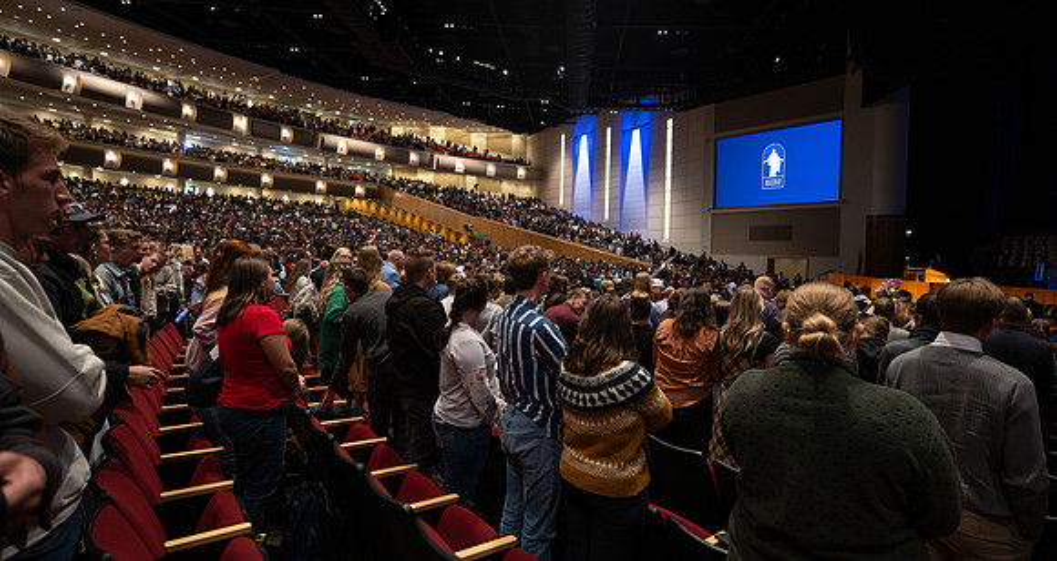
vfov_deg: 52.9
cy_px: 272
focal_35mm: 20
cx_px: 542
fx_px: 564
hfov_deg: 86.3
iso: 2000
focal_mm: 17
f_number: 4
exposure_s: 1/50
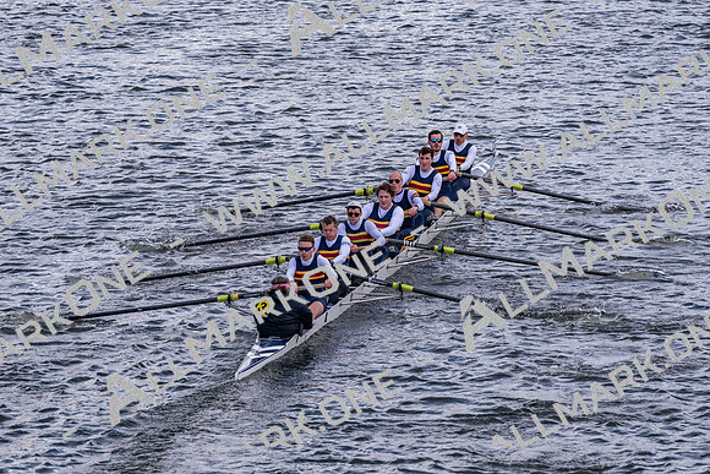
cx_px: 355
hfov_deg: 6.9
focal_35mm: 300
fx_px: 5918
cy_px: 237
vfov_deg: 4.6
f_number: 3.5
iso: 125
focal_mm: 200
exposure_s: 1/1250
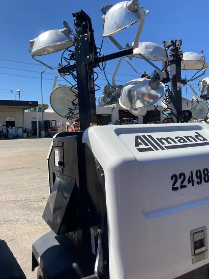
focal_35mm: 28
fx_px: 225
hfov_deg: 49.8
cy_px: 140
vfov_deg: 63.4
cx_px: 104
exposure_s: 1/2024
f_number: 1.8
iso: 20
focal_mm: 3.99
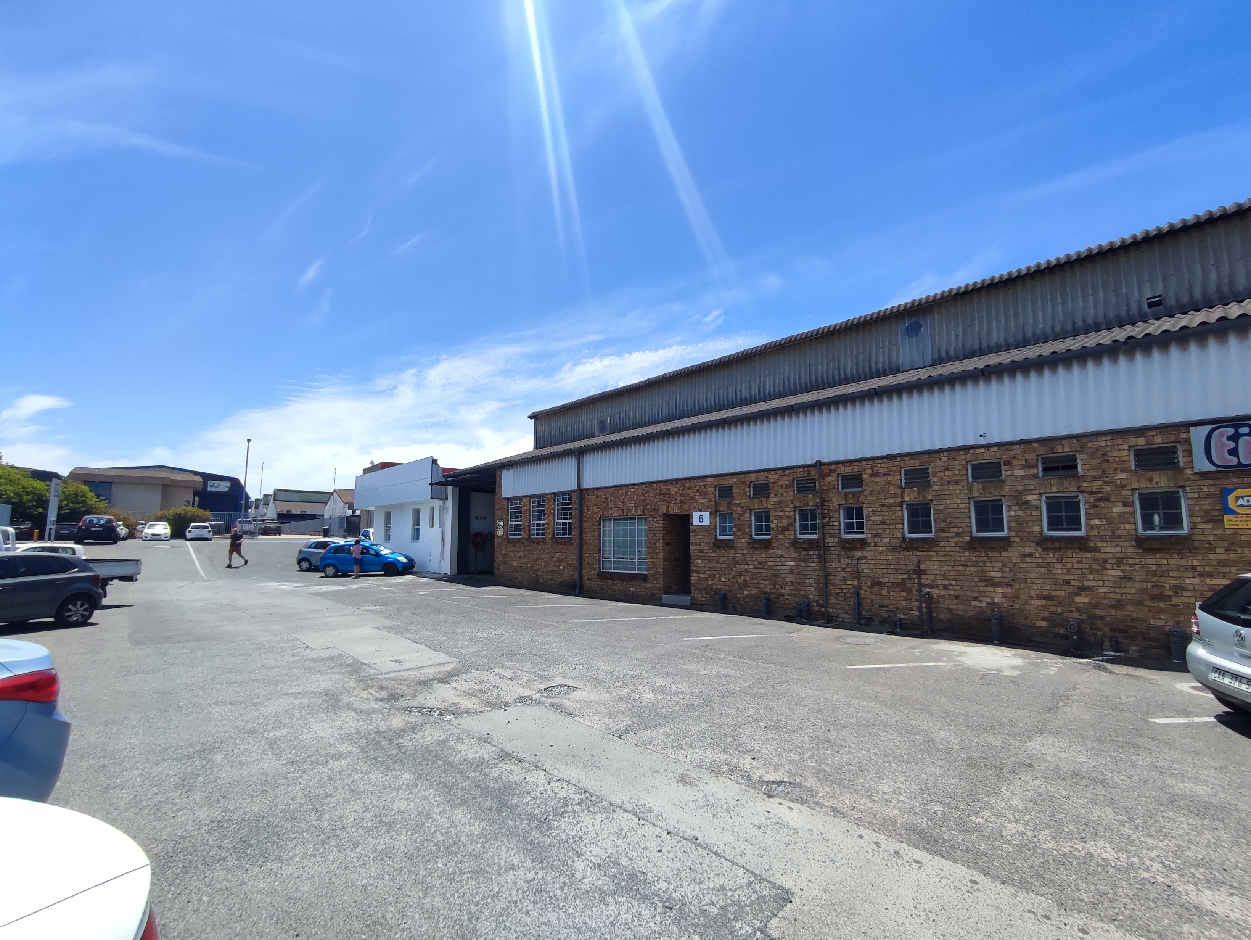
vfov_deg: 78.2
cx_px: 626
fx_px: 579
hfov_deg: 94.5
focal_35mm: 16
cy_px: 470
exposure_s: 1/1282
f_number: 2.2
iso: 50
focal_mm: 1.65
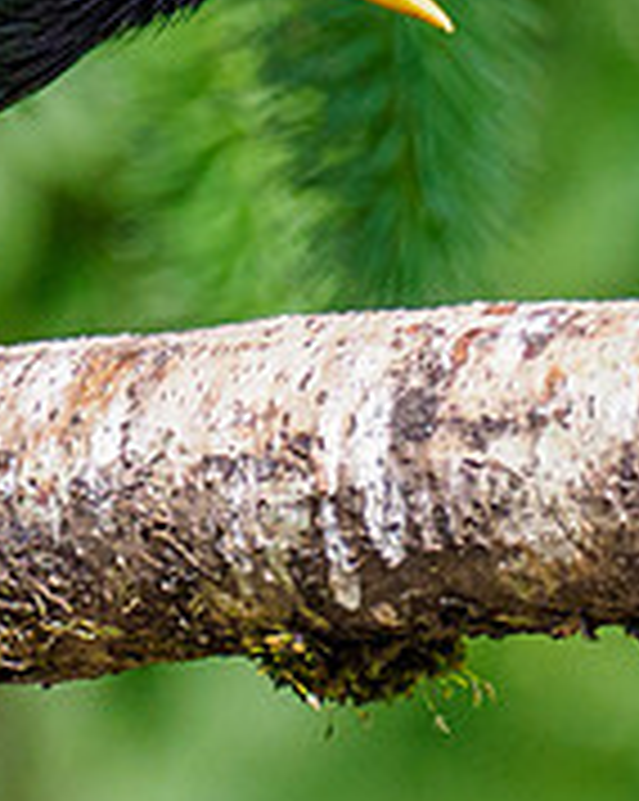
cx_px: 90
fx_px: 79282
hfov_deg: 0.5
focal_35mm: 3348
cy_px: -198
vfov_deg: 0.6
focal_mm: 300
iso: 800
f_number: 4.5
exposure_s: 1/1000
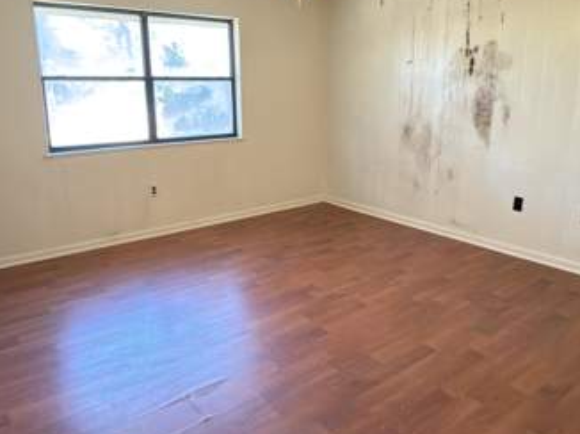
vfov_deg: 49.4
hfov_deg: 63.5
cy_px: 179
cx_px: 299
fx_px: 469
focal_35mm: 28
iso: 250
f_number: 2.2
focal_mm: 2.22
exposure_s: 1/29
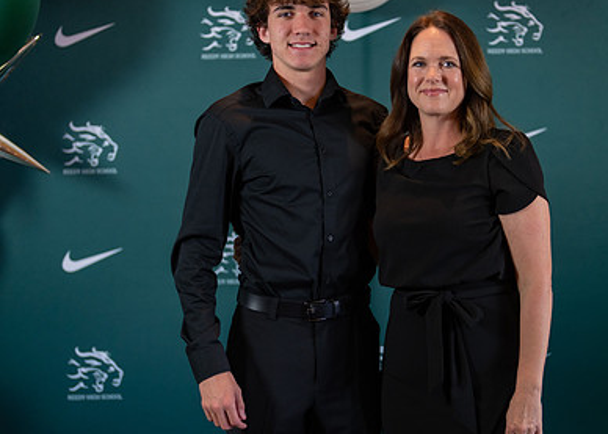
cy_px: 219
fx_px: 1364
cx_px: 379
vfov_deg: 18.1
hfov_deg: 25.1
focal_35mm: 79
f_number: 1.2
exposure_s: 1/400
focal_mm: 50
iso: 500
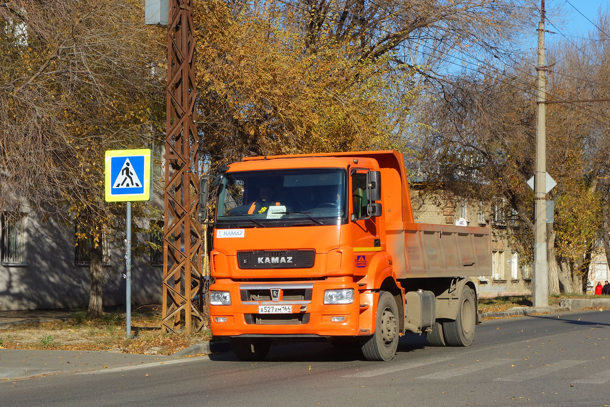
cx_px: 305
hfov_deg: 29.7
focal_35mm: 68
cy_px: 204
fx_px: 1152
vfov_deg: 20.0
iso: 125
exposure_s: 1/500
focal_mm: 25.32
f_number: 6.3
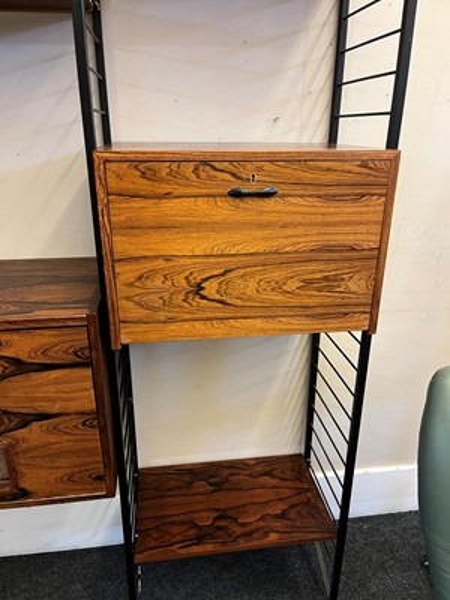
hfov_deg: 53.1
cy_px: 300
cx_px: 225
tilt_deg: -22.4
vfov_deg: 67.3
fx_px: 451
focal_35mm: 26
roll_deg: +1.0
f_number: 1.6
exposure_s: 1/50
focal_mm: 5.1
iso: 400
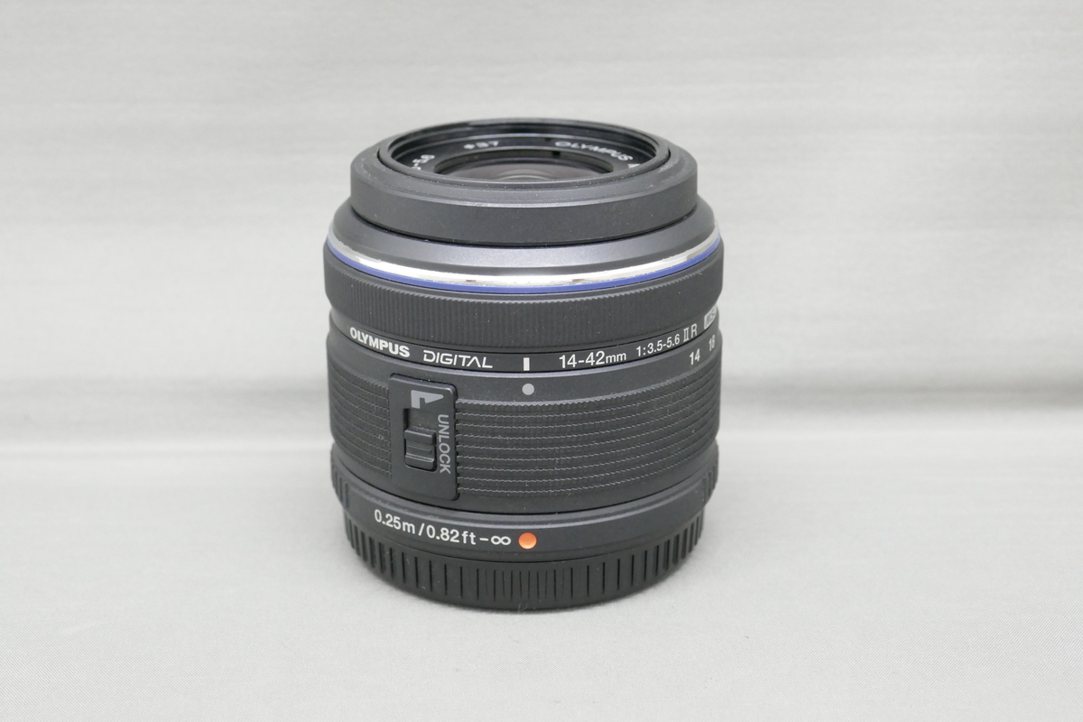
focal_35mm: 58
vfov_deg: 23.4
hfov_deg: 34.5
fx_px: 1745
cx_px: 542
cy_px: 361
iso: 1600
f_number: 5.6
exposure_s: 1/20
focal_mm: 21
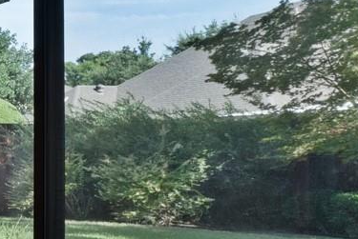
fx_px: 637
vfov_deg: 21.3
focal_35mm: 64
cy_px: 145
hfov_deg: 18.0
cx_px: -394
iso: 640
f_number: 9
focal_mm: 12
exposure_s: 1/10
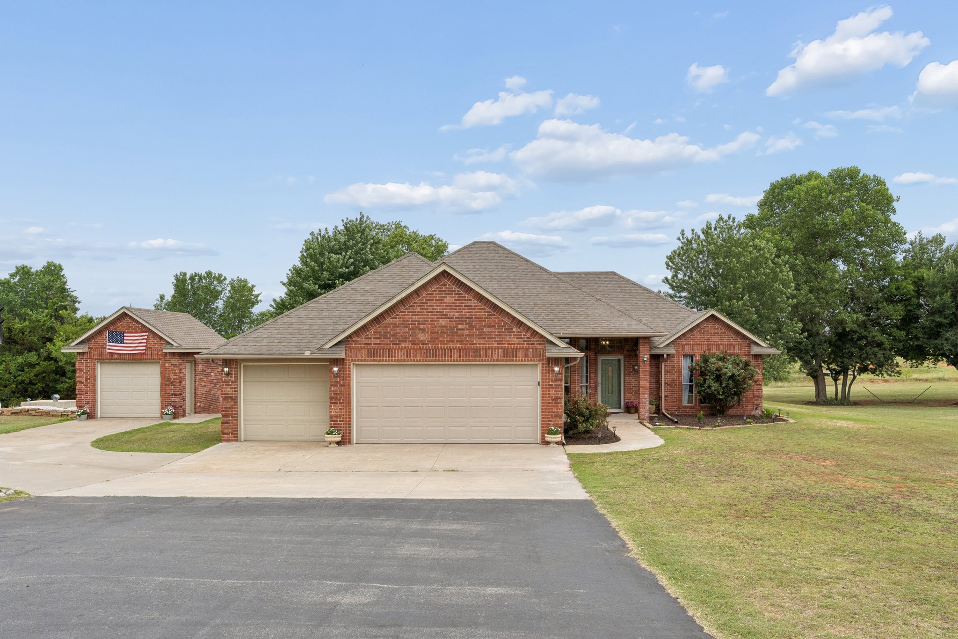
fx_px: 718
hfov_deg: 67.4
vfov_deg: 47.9
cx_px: 479
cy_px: 320
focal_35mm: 27
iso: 250
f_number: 8
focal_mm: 18
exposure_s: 1/500
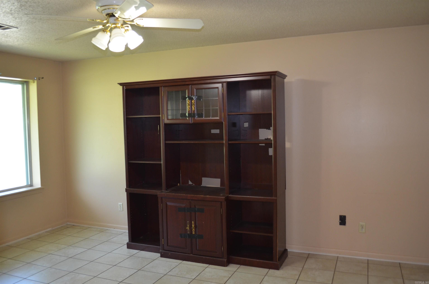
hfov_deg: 62.0
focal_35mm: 30
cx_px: 214
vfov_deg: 43.4
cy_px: 142
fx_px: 357
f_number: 3.8
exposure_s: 1/60
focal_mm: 20
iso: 720
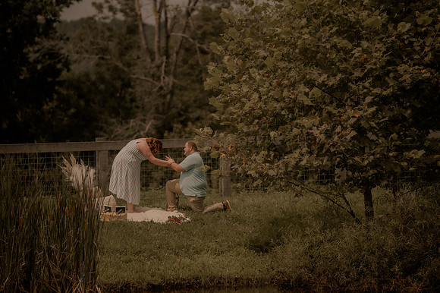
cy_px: 146
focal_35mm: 200
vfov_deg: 6.9
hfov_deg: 10.3
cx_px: 220
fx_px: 2443
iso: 125
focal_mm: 200
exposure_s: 1/1600
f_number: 2.8
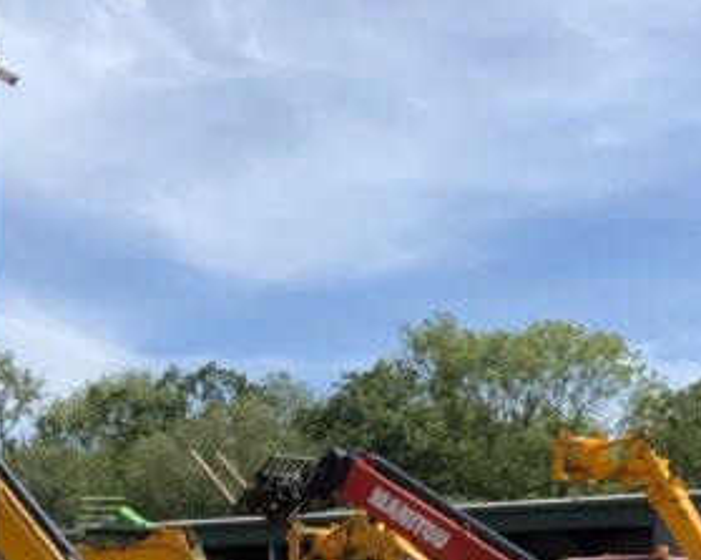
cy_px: 821
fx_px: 2157
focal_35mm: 104
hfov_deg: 18.3
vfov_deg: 13.9
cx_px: 146
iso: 16
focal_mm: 3
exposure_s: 1/1675
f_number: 1.8
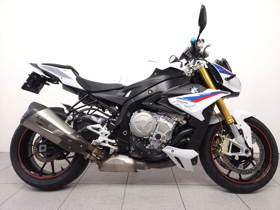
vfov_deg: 58.9
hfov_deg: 73.9
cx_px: 140
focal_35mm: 23
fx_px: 186
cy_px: 105
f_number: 1.8
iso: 125
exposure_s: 1/50
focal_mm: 5.4
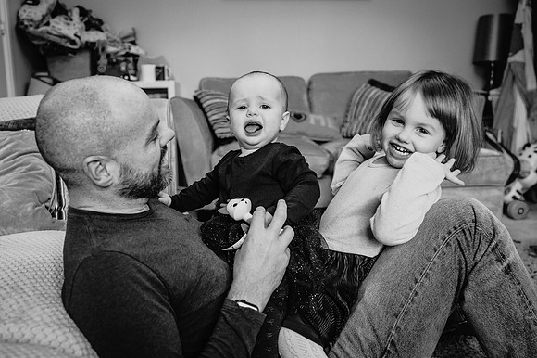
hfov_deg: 54.5
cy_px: 179
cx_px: 268
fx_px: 522
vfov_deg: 37.8
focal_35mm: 35
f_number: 3.5
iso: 1250
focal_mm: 35
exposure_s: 1/160
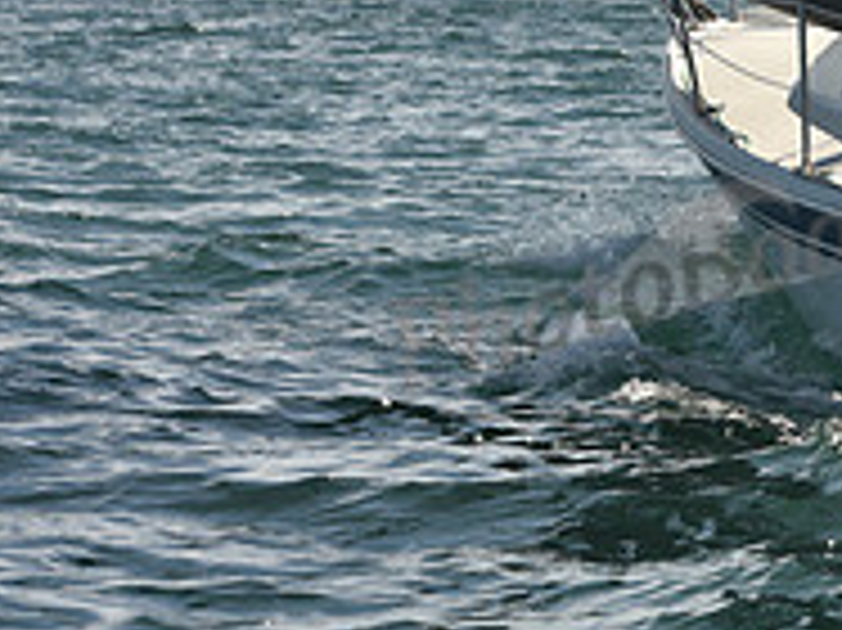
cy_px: -25
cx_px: 1261
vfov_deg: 5.0
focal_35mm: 299
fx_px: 7268
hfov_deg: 6.5
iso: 250
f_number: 6.3
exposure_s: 1/640
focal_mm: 100
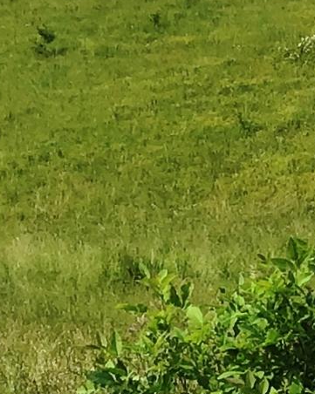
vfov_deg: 9.6
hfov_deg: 7.6
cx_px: 325
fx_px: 2345
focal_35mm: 201
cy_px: 174
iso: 25
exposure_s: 1/1812
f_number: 2.4
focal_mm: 3.3
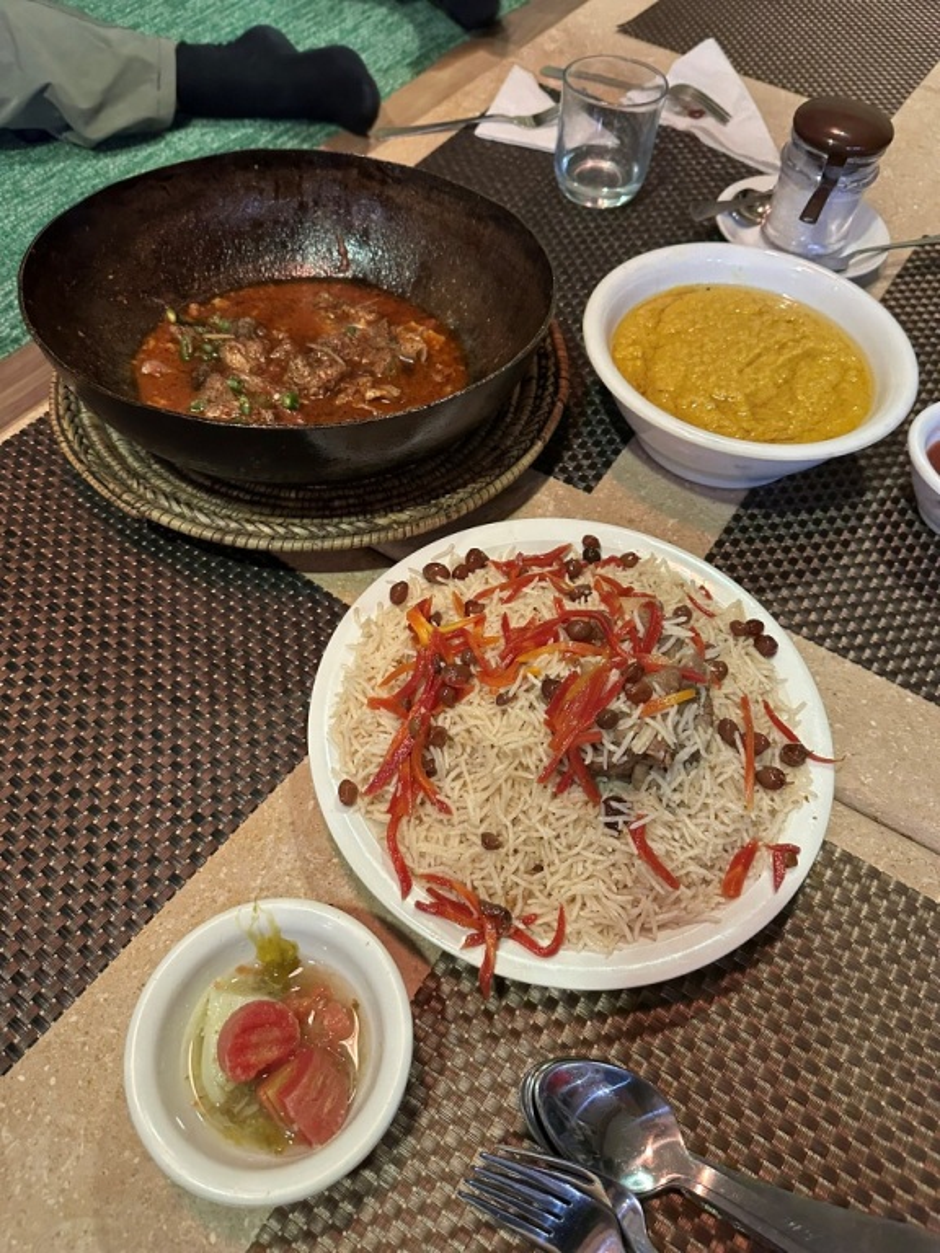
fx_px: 869
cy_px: 626
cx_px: 470
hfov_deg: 56.8
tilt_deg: -54.9
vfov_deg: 71.6
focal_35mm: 24
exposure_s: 1/60
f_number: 1.78
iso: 500
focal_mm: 6.86
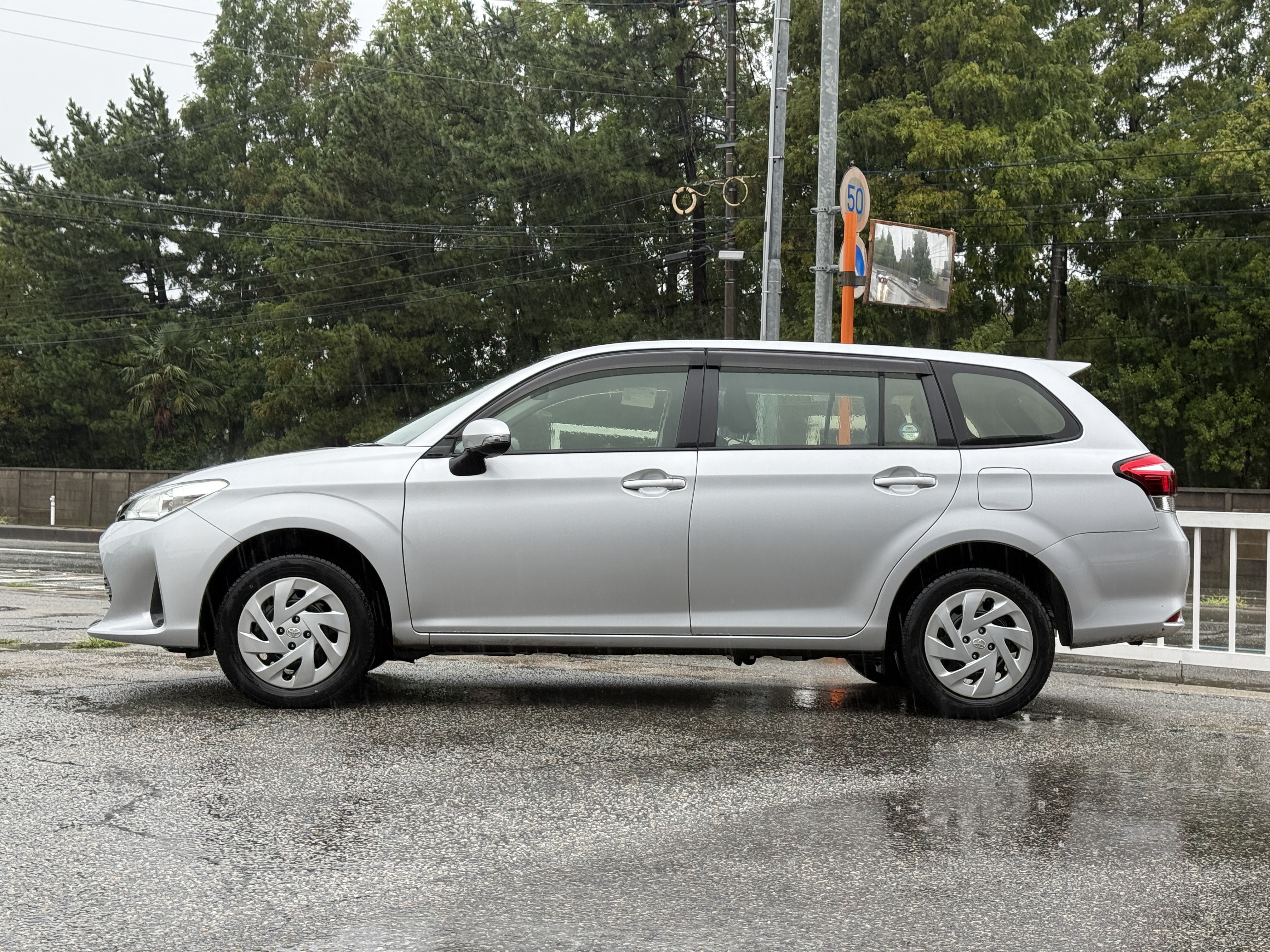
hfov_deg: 39.7
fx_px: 1761
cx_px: 635
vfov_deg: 30.3
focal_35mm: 48
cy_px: 476
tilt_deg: +1.1
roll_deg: -1.3
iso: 100
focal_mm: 6.76
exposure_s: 1/134
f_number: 1.78
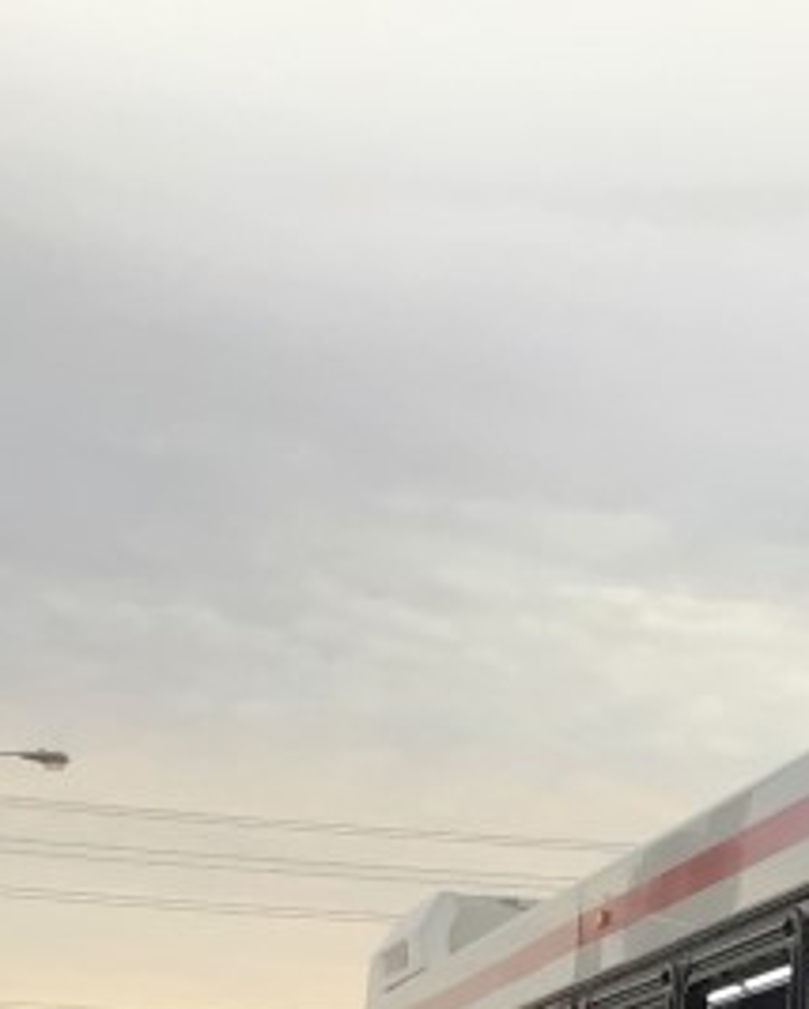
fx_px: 3468
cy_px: 1360
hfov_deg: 11.8
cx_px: 1660
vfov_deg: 15.6
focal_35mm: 116
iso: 32
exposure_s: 1/60
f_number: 2.4
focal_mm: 3.3
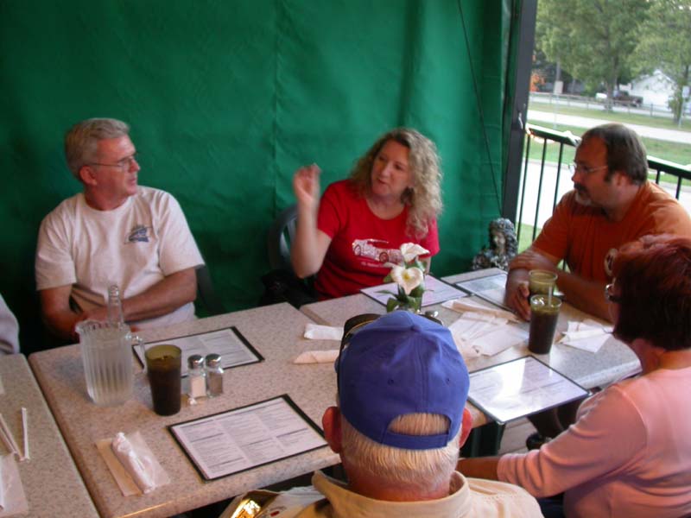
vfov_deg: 37.7
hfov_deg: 49.0
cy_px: 259
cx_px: 346
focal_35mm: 38
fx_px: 759
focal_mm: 7.85
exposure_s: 1/10.4
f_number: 2.6
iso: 100
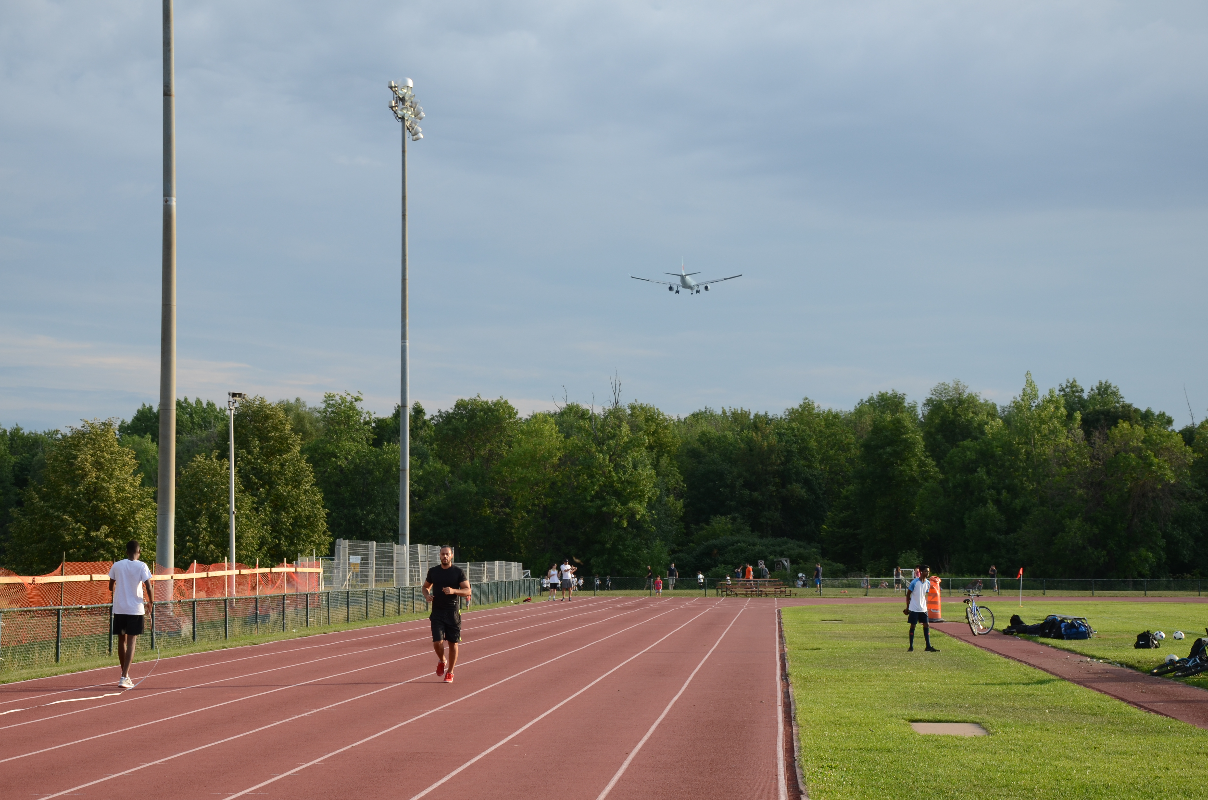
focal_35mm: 75
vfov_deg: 18.1
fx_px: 2511
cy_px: 400
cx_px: 604
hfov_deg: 27.0
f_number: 8
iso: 200
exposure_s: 1/250
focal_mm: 50
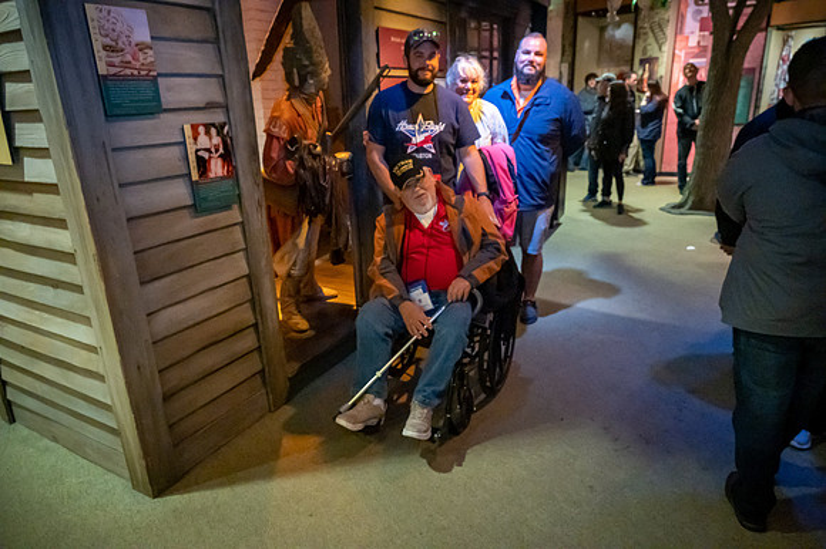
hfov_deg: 73.8
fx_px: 550
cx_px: 413
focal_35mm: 24
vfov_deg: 53.1
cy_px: 274
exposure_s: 1/80
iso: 12800
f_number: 5
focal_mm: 24
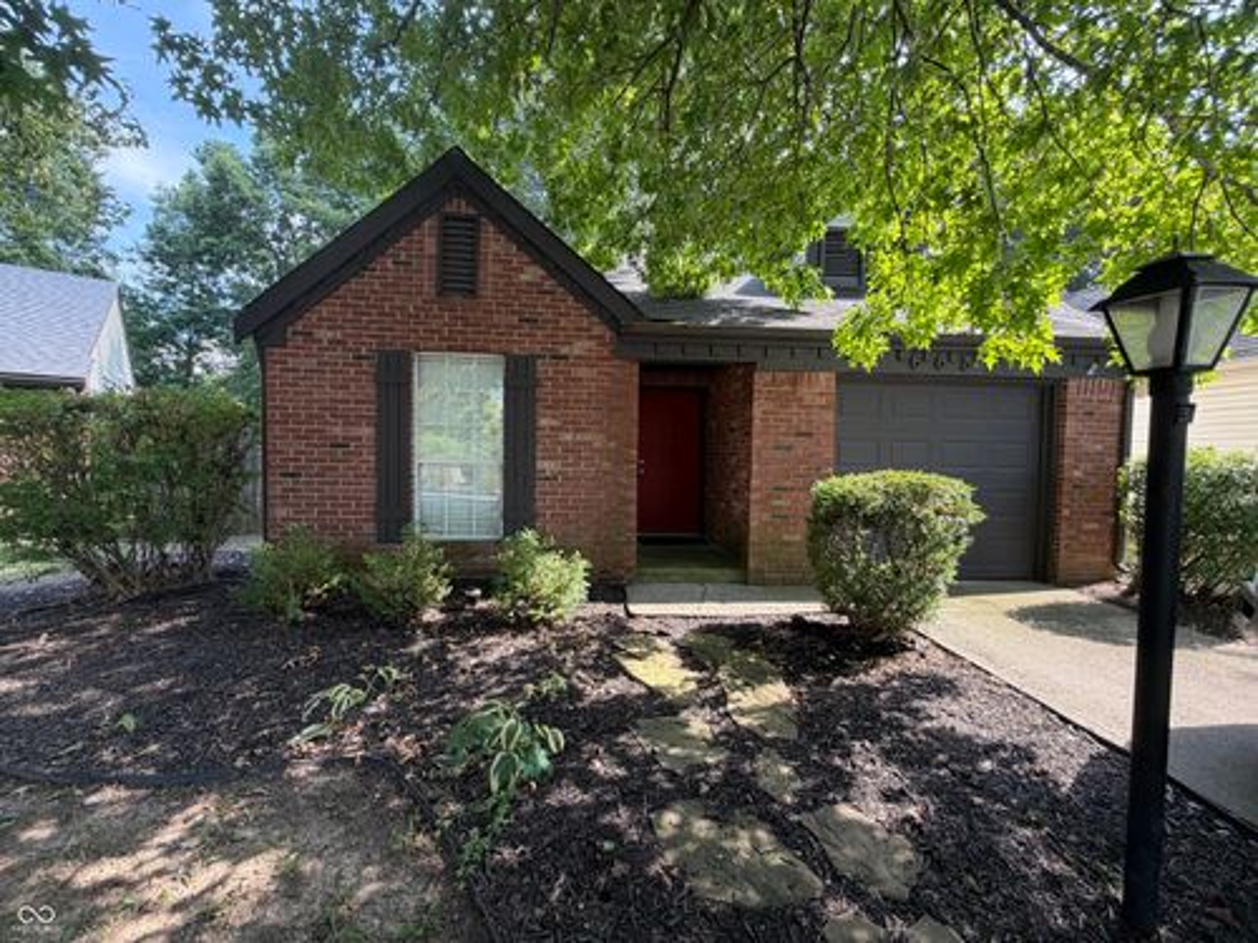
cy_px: 472
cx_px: 629
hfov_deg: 102.1
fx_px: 509
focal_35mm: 14
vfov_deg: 85.7
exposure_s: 1/121
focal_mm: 2.22
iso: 64
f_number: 2.2
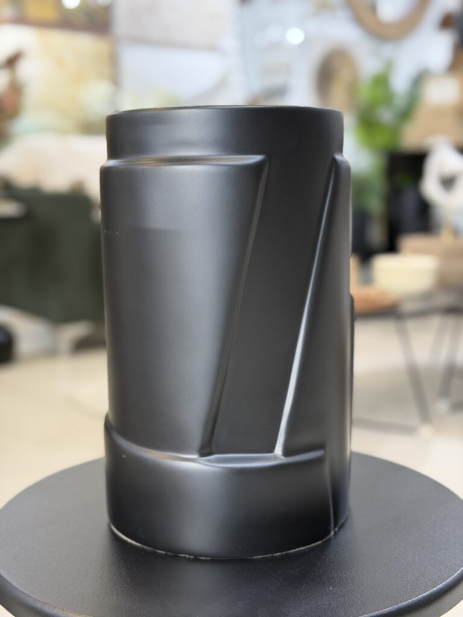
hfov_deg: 30.3
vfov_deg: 39.7
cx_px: 232
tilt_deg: -8.9
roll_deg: -0.3
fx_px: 856
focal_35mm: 48
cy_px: 308
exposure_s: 1/60
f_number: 1.78
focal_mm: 6.76
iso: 250
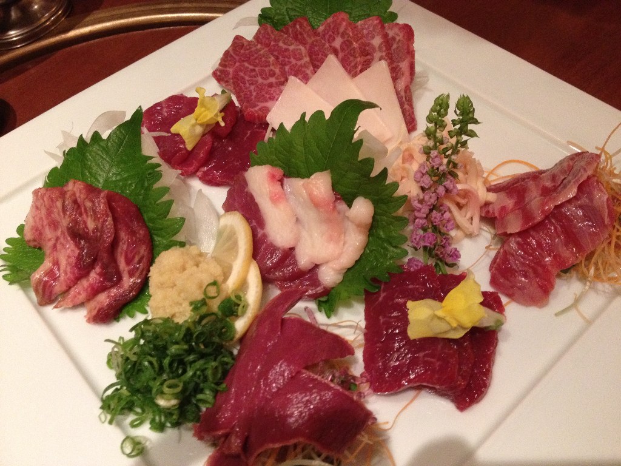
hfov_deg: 52.6
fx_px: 628
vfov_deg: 40.7
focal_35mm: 35
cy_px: 233
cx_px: 310
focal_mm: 4.28
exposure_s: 1/20
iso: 400
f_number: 2.4
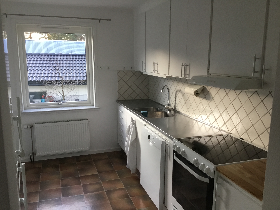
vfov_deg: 45.4
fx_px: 251
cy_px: 105
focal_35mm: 31
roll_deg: -0.1
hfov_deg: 58.4
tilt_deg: -10.0
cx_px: 140
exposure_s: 1/33
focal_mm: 3.3
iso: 80
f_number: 2.4
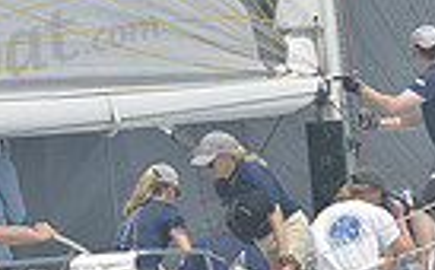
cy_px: 192
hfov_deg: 2.4
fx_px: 10246
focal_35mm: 866
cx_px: 327
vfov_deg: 1.5
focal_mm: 200
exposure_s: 1/1000
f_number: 8
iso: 280
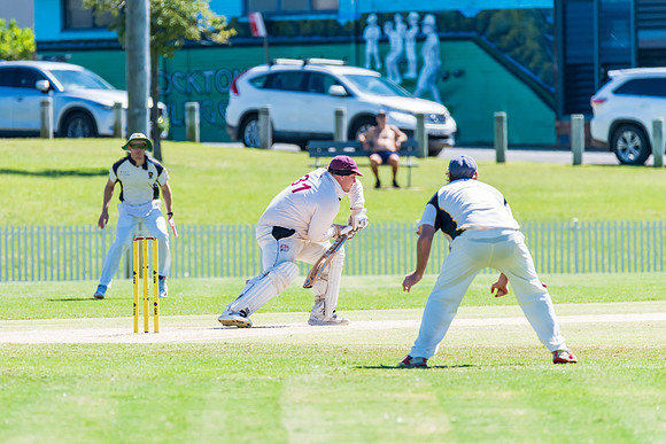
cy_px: 217
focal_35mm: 491
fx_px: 9094
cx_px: 276
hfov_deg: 4.2
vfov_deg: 2.8
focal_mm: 420
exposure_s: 1/2000
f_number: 6.3
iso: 640
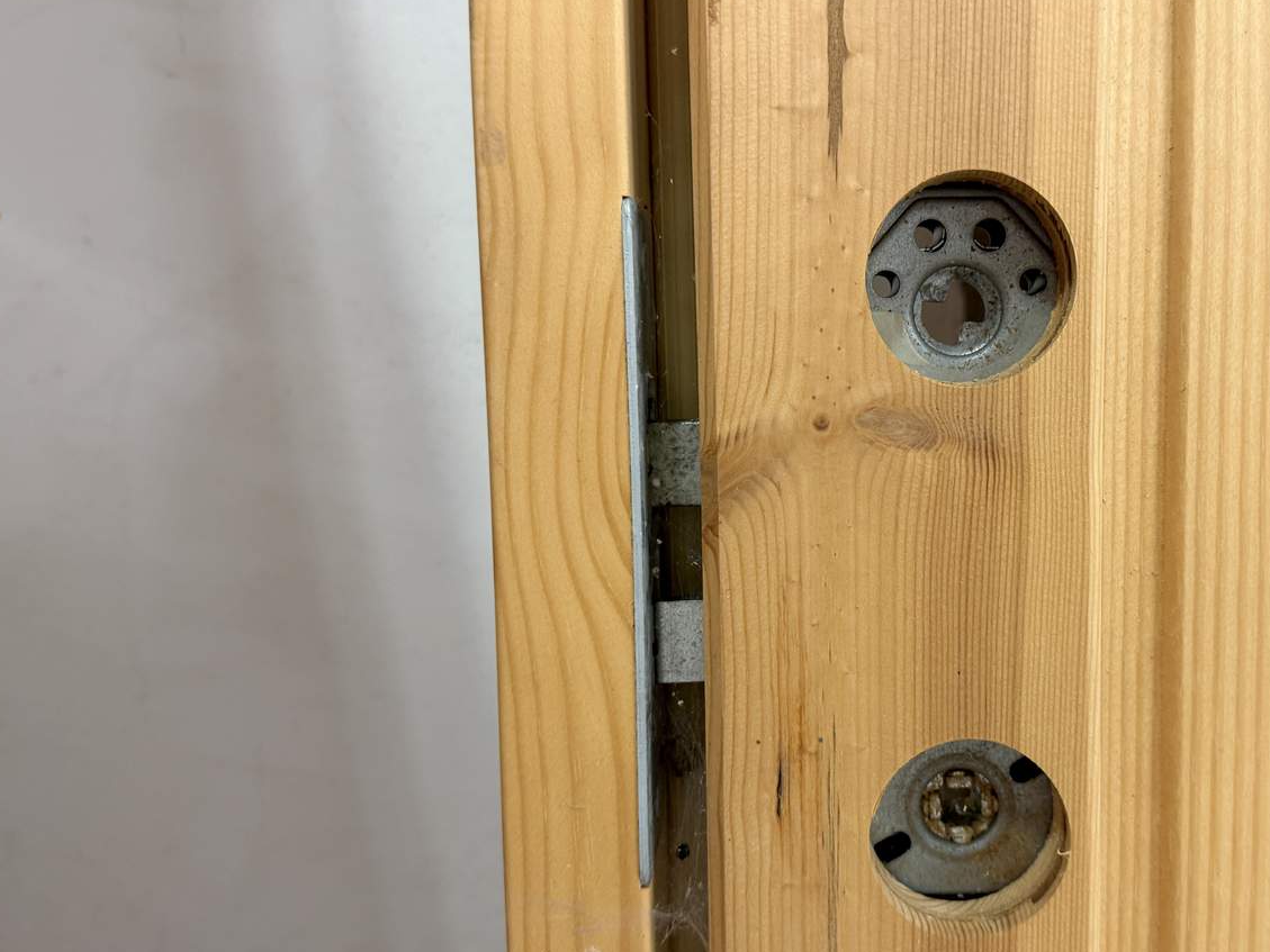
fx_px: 1248
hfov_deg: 53.0
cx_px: 837
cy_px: 499
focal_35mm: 34
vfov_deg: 41.8
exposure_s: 1/50
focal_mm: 6.76
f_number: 1.78
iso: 250
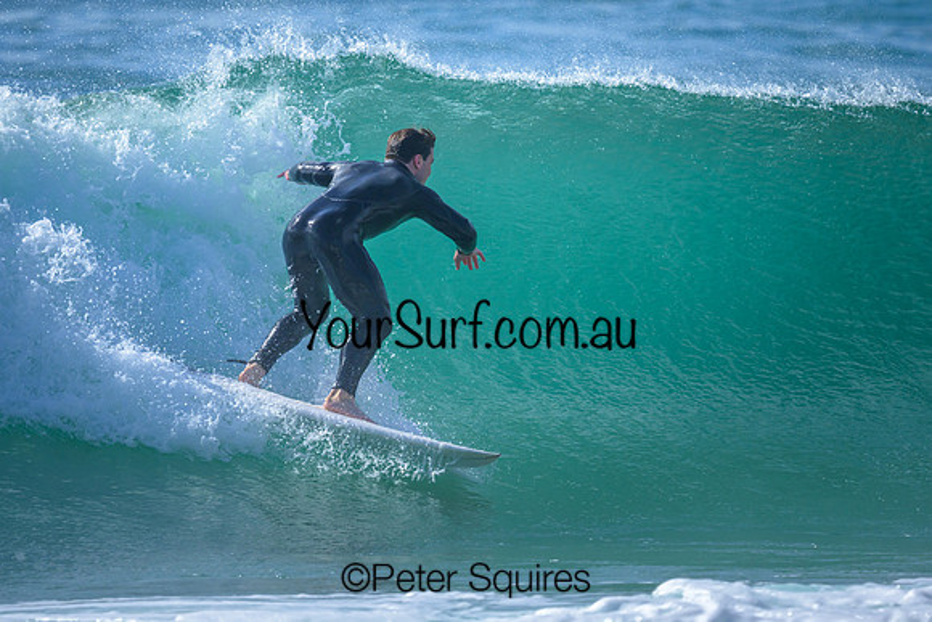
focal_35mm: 1065
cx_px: 410
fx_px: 27580
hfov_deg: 1.9
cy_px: 208
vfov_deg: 1.3
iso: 280
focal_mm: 800
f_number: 6.3
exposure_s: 1/2000
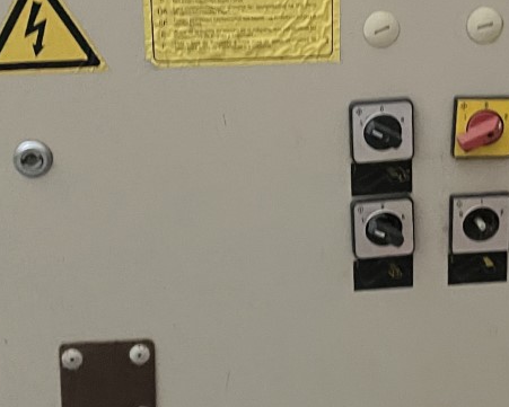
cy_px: 115
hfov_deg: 23.5
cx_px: 289
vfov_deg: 18.9
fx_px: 1220
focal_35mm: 81
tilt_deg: -20.1
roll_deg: +1.1
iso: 1000
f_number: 1.6
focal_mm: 4.2
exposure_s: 1/30
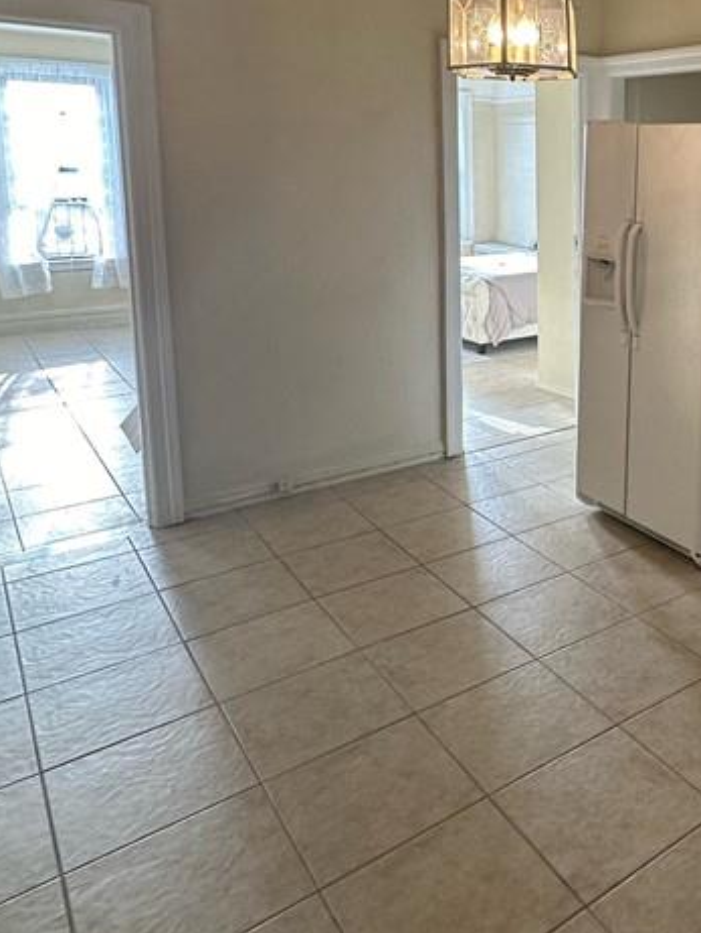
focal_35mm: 31
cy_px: 273
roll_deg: -1.7
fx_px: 836
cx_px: 669
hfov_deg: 40.9
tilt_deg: -6.9
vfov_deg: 56.4
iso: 125
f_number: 2.2
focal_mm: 2.22
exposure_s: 1/120
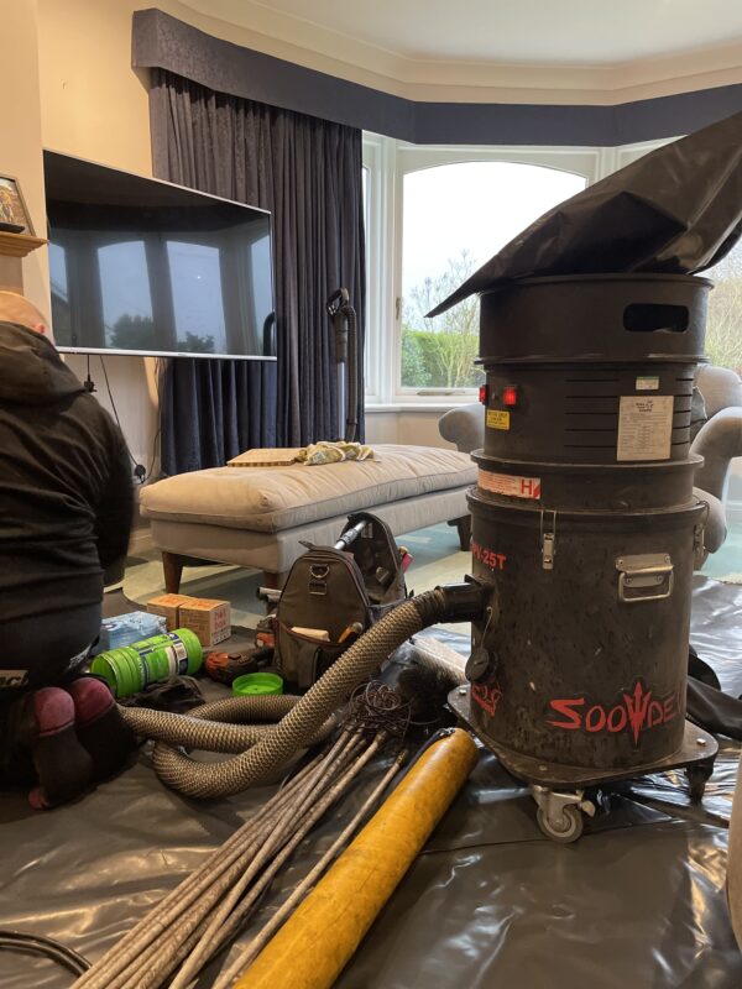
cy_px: 494
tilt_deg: -8.9
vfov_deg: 67.3
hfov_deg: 53.1
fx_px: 743
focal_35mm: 26
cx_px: 371
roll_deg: -0.3
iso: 500
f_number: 1.6
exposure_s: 1/56
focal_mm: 4.2
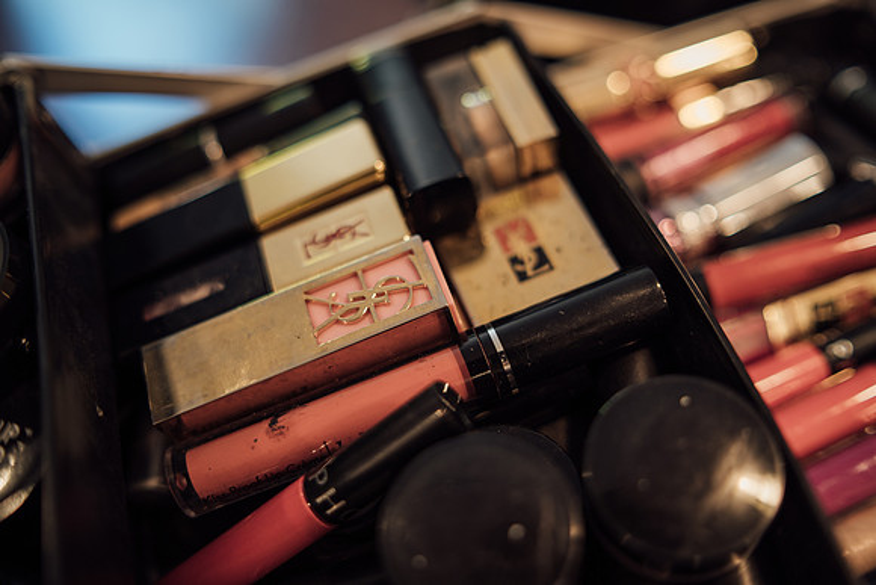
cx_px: 438
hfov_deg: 54.4
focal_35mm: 35
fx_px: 852
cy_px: 292
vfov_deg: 37.9
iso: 320
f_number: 2
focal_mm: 35
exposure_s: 1/160
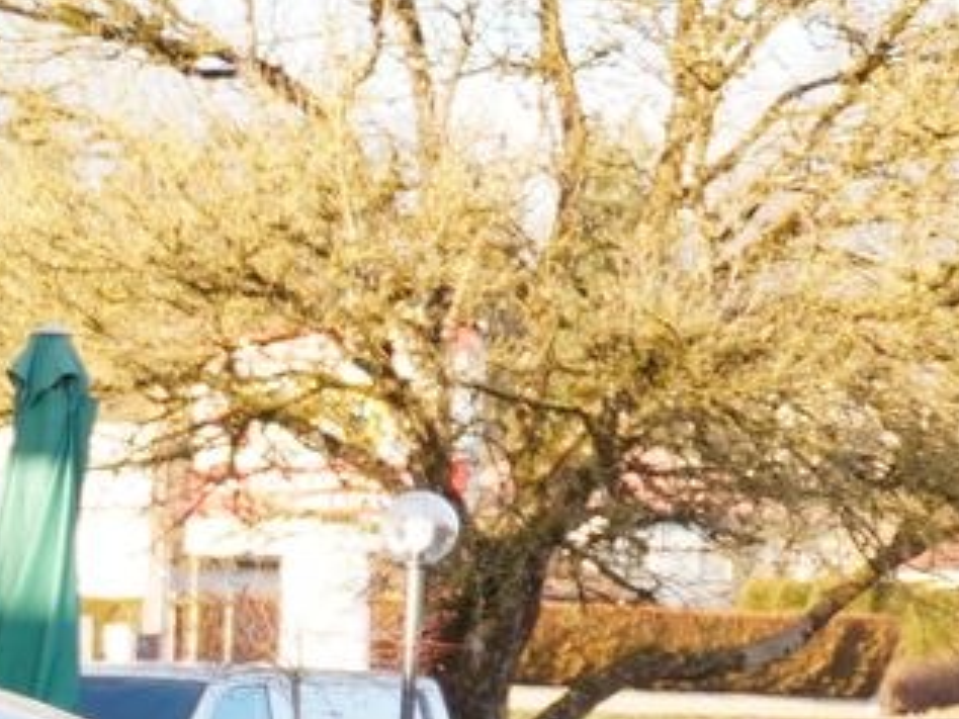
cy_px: 1101
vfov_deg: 7.0
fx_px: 5819
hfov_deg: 8.1
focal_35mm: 210
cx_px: -1866
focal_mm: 23
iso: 125
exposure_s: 1/40
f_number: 4.5
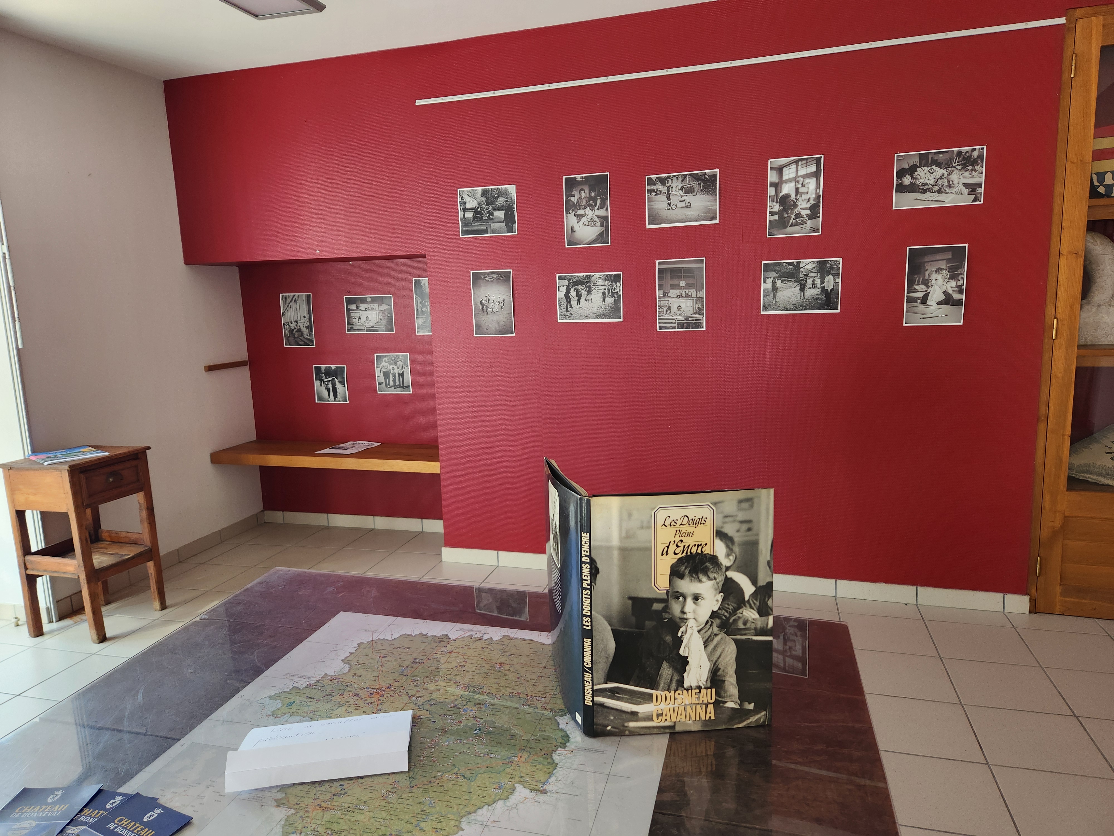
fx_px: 740
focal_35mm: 23
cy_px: 418
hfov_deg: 73.9
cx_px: 557
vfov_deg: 58.9
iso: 160
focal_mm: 5.4
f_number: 1.8
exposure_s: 1/120
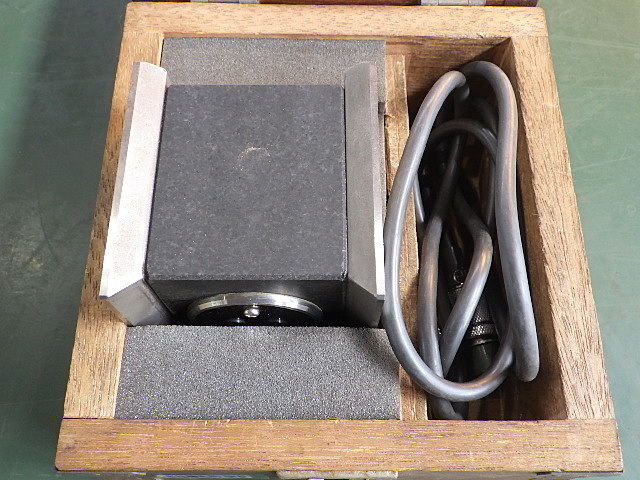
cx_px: 320
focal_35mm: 34
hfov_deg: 54.0
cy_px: 240
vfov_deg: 41.8
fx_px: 629
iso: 400
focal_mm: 6.1
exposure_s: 1/50
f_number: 3.8
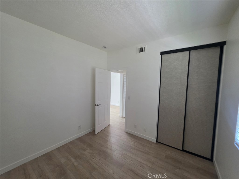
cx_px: 120
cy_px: 90
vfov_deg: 89.9
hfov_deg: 106.2
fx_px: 90
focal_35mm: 13
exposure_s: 1/120
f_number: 1.9
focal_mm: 2.2
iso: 250
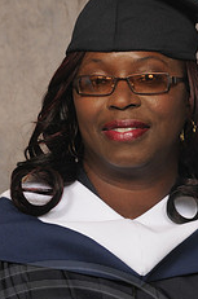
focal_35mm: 282
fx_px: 2339
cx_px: 131
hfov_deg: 4.8
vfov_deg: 7.3
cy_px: 207
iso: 250
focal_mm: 75
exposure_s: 1/60
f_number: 5.6
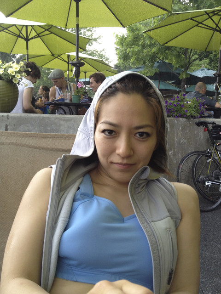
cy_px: 147
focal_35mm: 35
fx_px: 298
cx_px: 110
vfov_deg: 52.6
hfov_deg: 40.7
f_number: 2.4
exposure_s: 1/40
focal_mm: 4.28
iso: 80
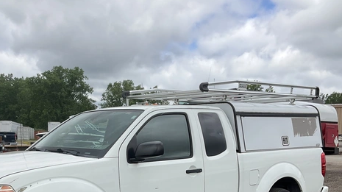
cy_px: 192
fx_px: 462
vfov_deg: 22.6
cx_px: 143
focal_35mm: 51
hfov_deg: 40.5
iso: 25
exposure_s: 1/1786
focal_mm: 3
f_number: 1.8
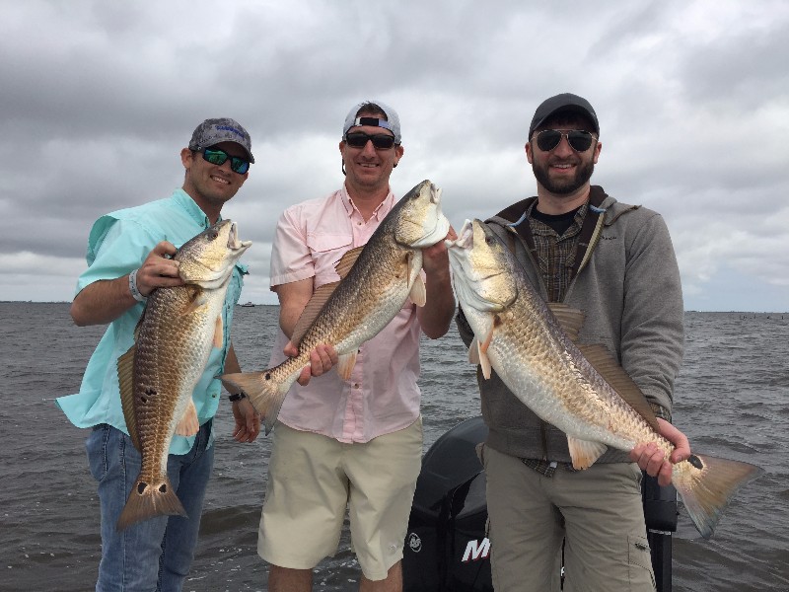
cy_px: 296
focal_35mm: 29
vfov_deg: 48.2
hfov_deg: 61.7
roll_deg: -1.2
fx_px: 661
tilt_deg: +2.0
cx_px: 394
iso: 32
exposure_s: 1/2825
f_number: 2.2
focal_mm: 4.15
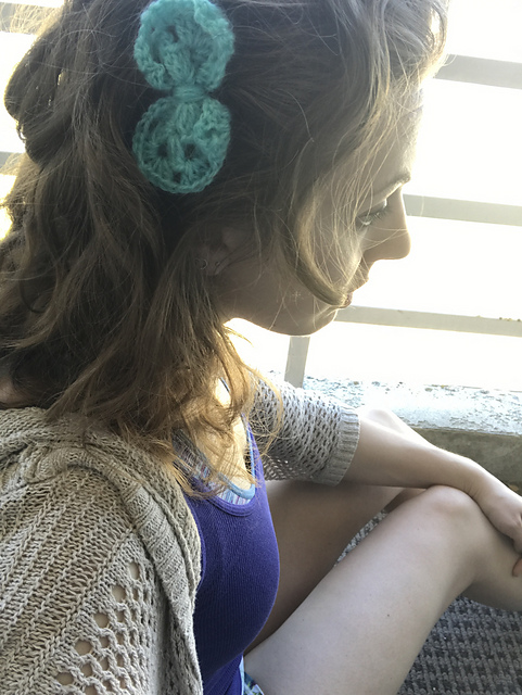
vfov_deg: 56.8
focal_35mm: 32
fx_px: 643
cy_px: 348
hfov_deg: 44.2
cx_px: 261
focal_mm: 2.87
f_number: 2.2
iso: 25
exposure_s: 1/30
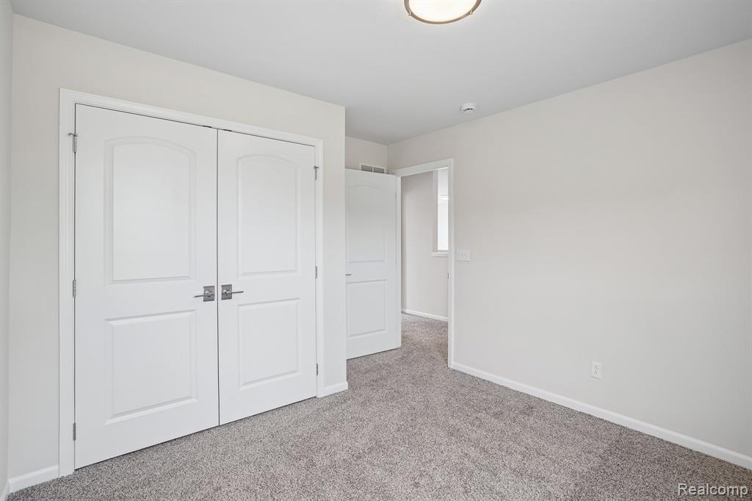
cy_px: 250
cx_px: 376
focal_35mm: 16
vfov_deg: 73.7
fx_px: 334
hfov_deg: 96.8
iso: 400
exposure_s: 1/50
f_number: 8
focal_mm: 16
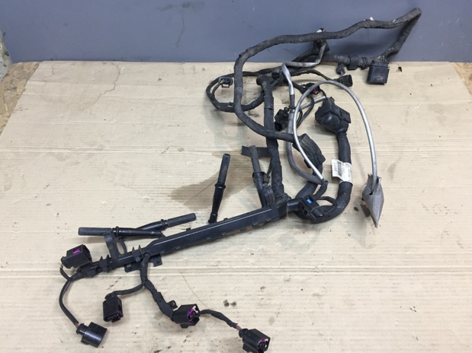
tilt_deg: -48.6
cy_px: 173
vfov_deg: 46.8
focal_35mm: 30
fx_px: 409
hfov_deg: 60.0
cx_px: 237
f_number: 2.2
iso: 64
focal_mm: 4.15
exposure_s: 1/33
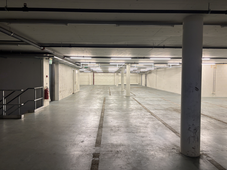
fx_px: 170
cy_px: 85
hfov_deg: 67.3
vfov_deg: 53.1
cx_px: 114
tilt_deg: -2.4
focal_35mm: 26
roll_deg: -0.7
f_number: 1.6
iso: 80
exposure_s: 1/50
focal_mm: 5.96
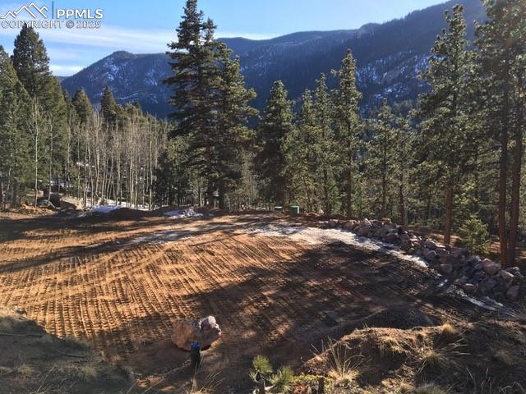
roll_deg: +0.3
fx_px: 441
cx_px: 263
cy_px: 197
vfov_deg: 48.2
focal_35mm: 29
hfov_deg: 61.7
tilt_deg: -9.0
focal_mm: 4.15
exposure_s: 1/545
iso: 25
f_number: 2.2
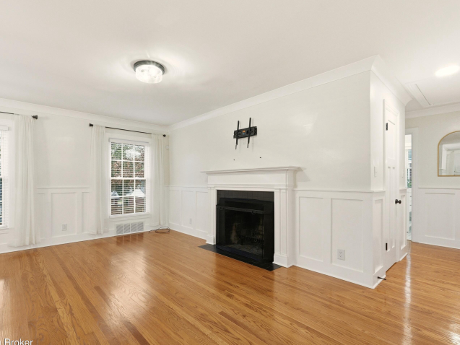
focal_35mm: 17
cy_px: 178
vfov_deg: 74.7
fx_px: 226
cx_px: 211
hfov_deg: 90.8
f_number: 9
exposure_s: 1/125
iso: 400
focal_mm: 10
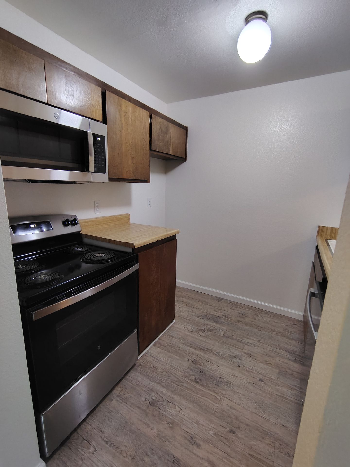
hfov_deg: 78.1
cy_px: 234
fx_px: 216
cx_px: 175
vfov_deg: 94.5
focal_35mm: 16
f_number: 2.2
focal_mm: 2.13
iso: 1072
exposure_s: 1/24
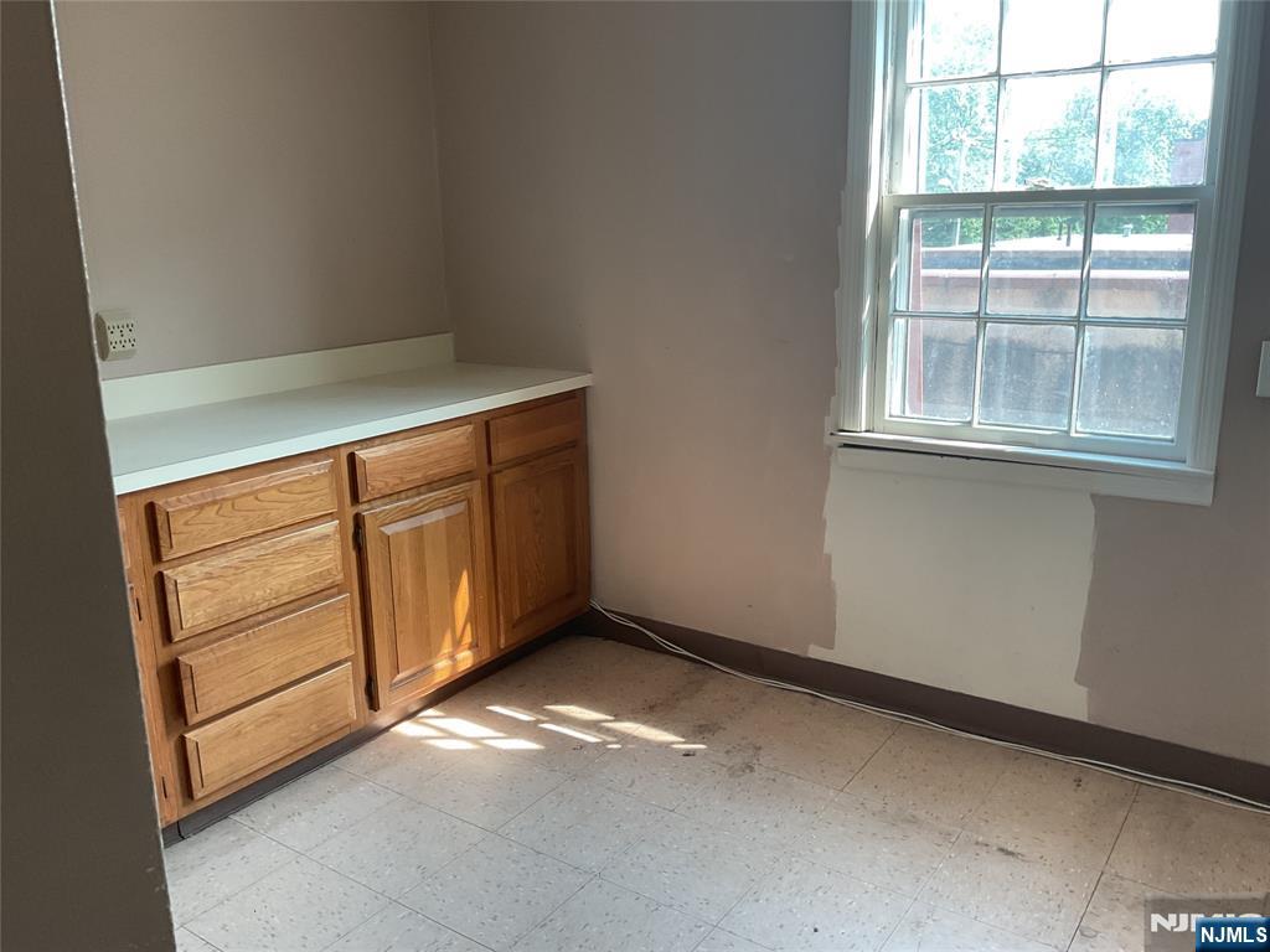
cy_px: 476
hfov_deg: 61.7
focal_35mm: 29
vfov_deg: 48.2
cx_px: 635
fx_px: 1064
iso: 64
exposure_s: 1/120
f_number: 1.8
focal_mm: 3
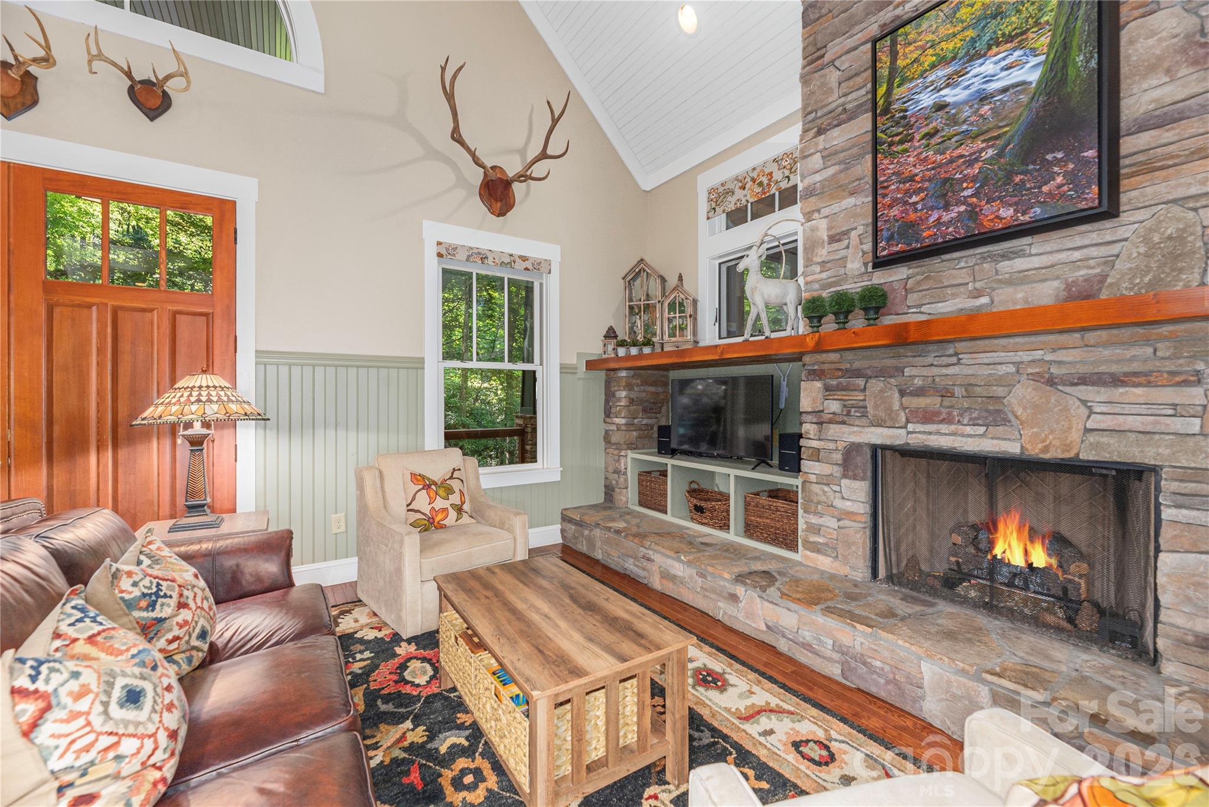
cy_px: 404
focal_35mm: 14
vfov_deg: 81.2
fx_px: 470
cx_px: 604
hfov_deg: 104.2
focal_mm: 14
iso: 320
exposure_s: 1/80
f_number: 8
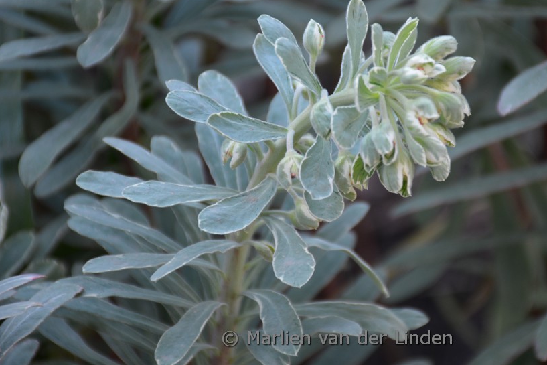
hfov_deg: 9.4
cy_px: 156
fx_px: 3313
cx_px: 339
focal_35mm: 218
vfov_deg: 6.3
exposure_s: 1/100
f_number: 5.6
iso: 400
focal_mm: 116
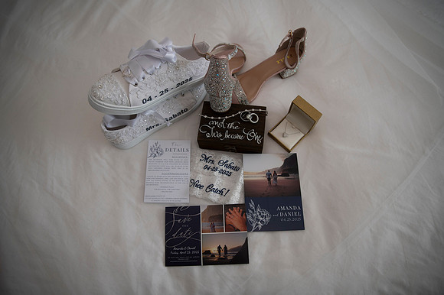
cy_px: 148
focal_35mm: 24
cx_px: 222
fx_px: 296
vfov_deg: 53.1
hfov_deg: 73.8
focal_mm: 24
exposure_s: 1/640
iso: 400
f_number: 2.8
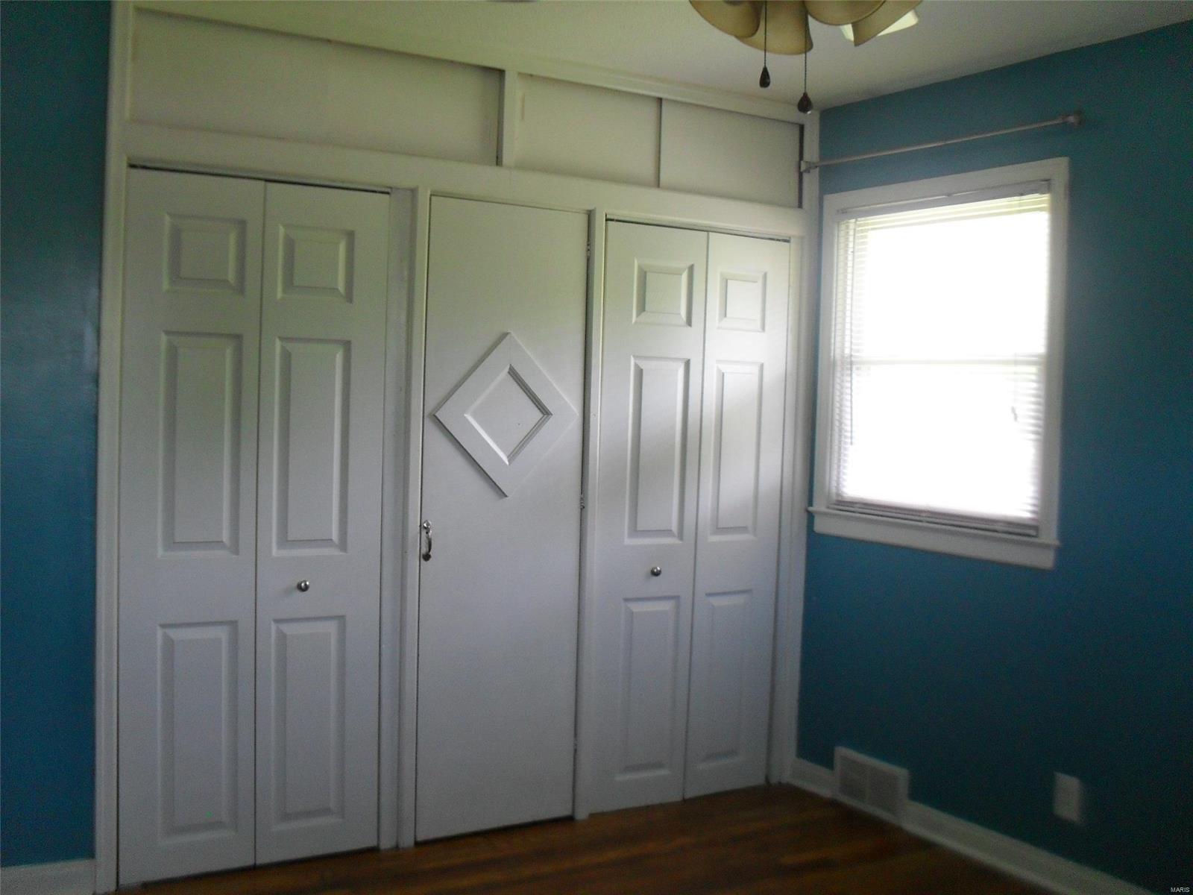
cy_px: 448
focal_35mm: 35
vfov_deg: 40.7
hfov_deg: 52.6
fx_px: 1206
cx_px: 596
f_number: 3.2
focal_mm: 6.3
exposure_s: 1/30
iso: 200
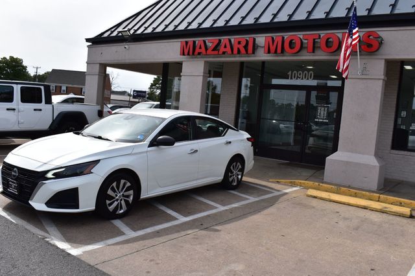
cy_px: 138
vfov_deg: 39.9
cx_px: 208
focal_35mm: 33
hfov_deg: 57.2
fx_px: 380
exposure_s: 1/500
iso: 280
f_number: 11
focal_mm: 22
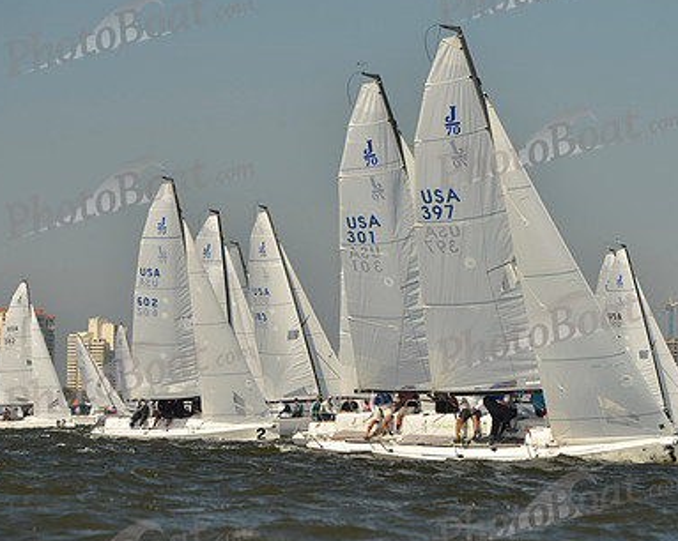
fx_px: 5275
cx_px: 347
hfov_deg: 7.4
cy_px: 261
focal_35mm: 263
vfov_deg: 5.9
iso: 200
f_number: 6.3
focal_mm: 185
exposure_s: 1/800
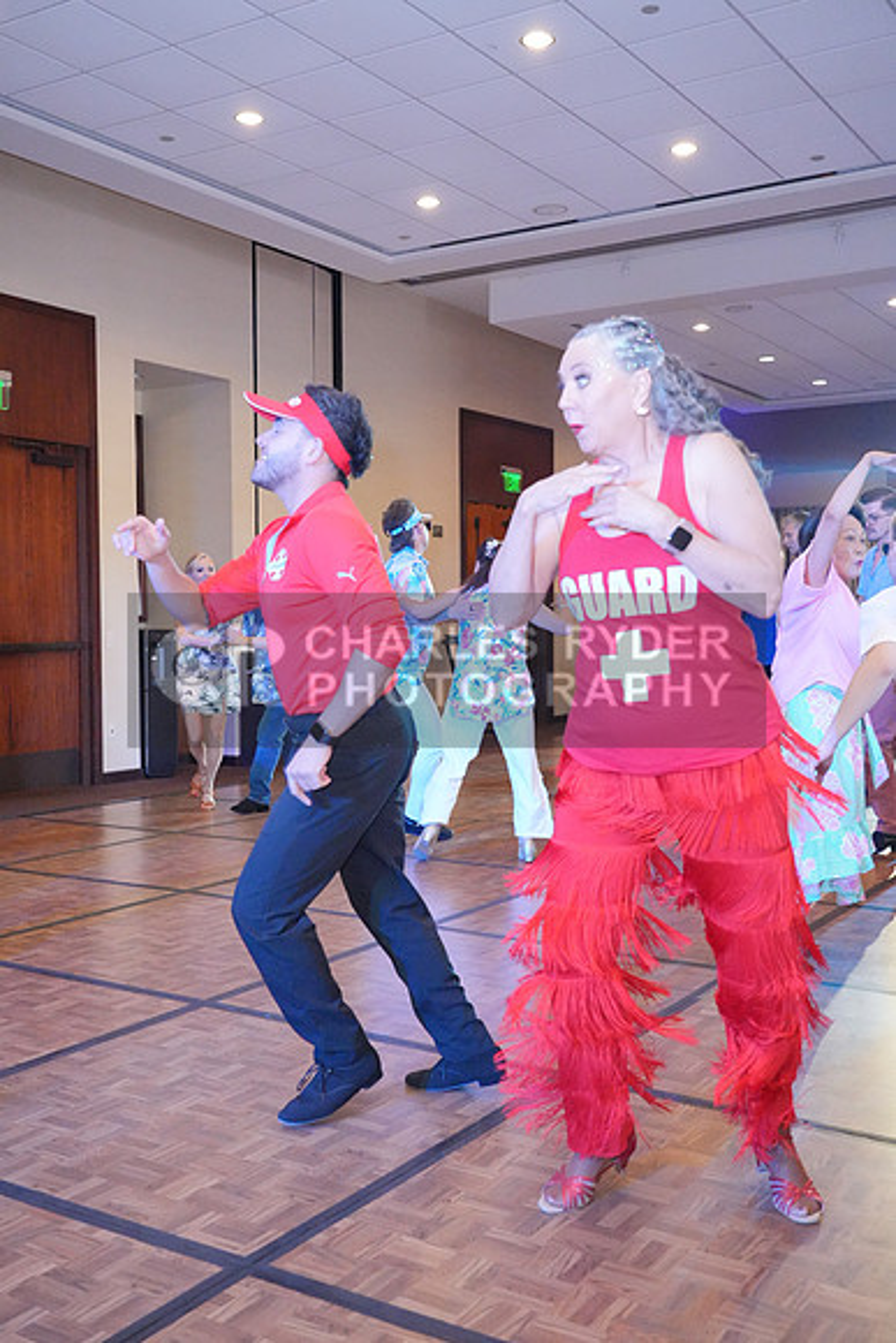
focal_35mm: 35
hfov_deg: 37.9
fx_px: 1306
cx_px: 448
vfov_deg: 54.4
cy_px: 672
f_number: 4
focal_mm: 35
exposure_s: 1/400
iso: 12800
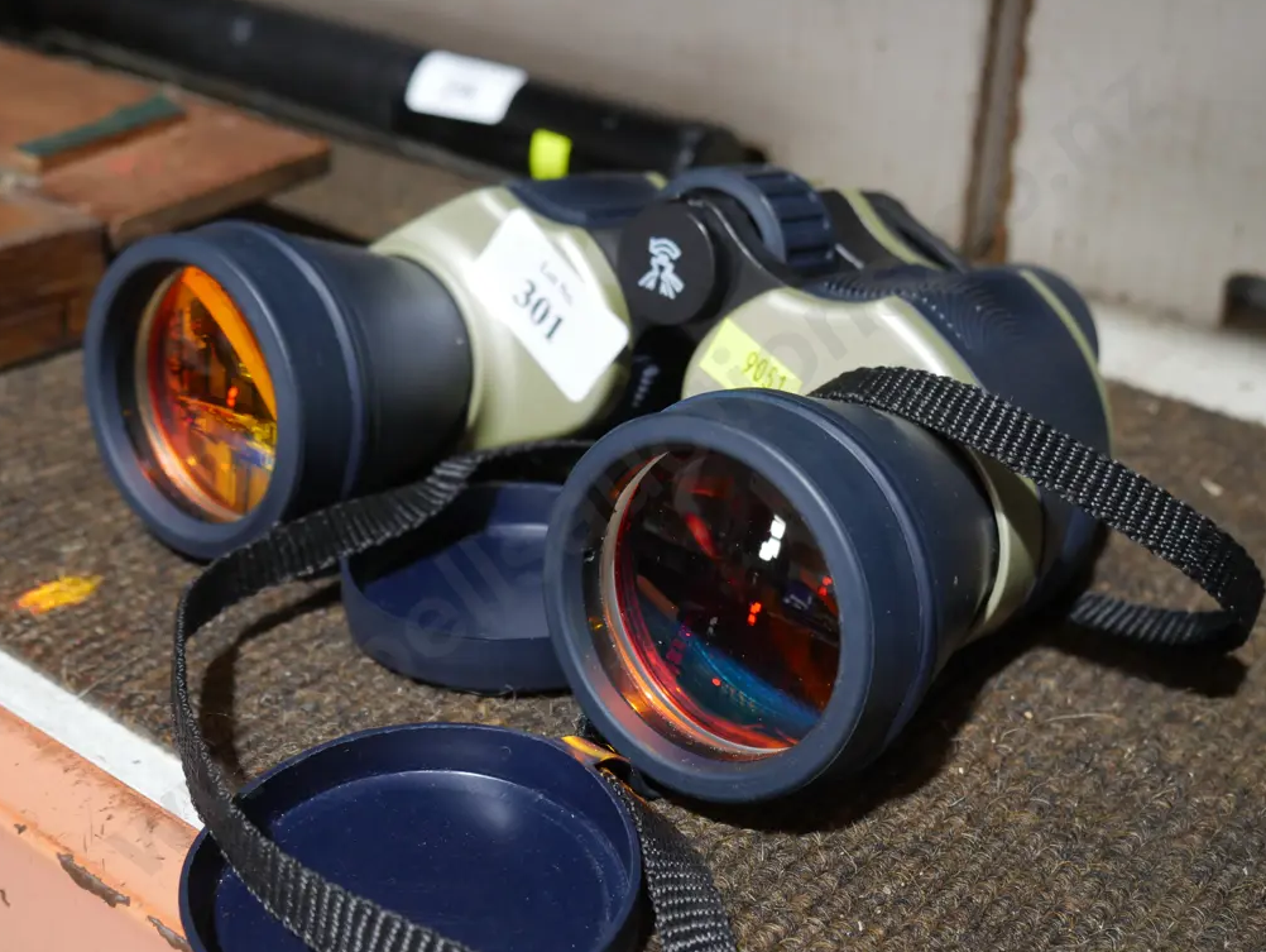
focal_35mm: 47
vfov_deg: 30.9
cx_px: 636
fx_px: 1720
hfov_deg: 40.4
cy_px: 475
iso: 1250
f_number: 5.1
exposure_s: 1/60
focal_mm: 23
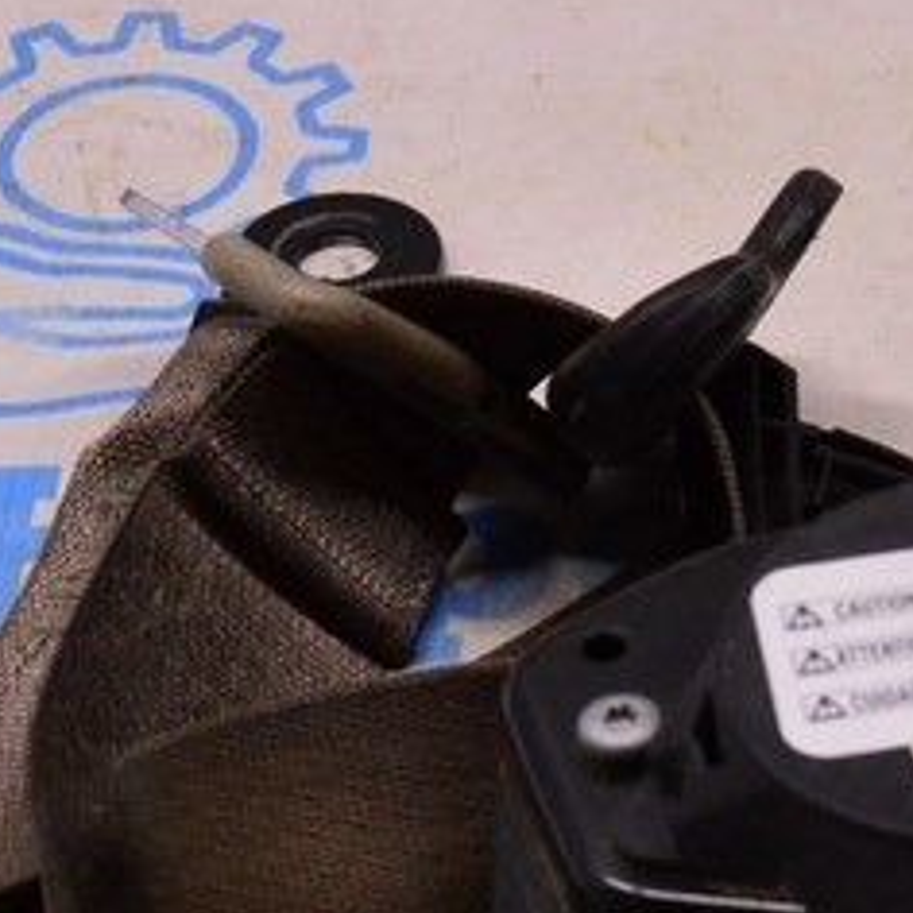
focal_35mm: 155
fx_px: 4625
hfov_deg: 11.1
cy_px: 965
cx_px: 990
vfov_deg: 11.1
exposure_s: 1/125
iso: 1600
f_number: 8
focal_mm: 28
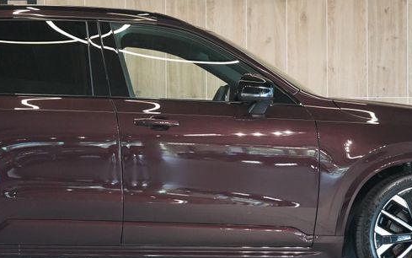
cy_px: 152
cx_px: 139
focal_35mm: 128
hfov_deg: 16.3
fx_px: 1438
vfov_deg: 10.2
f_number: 5
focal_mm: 60
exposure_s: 1/160
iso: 6400
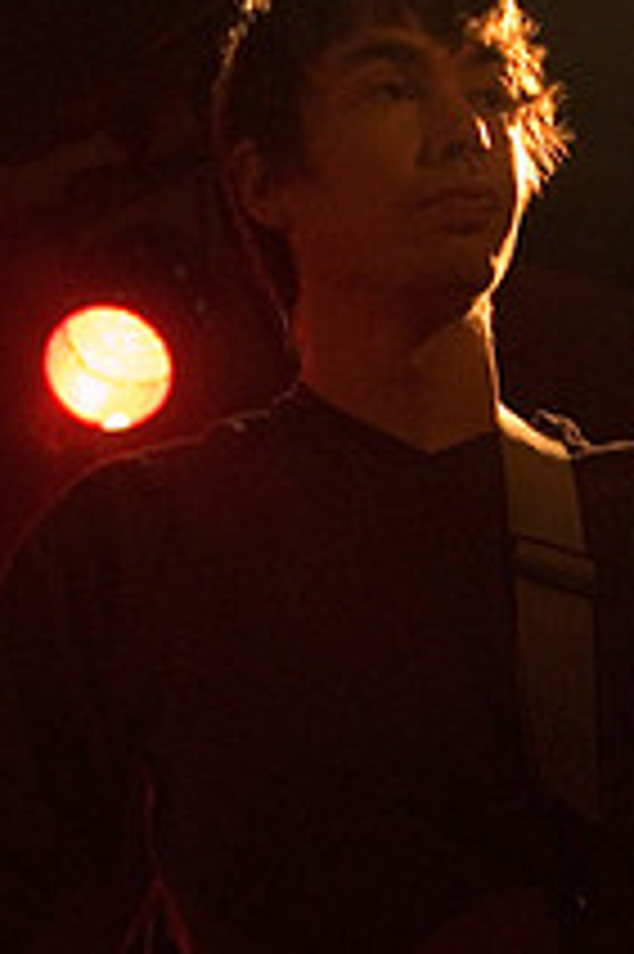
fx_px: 3704
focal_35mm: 140
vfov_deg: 14.6
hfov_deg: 9.8
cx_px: 474
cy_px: 639
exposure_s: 1/25
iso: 1600
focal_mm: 44
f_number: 2.8
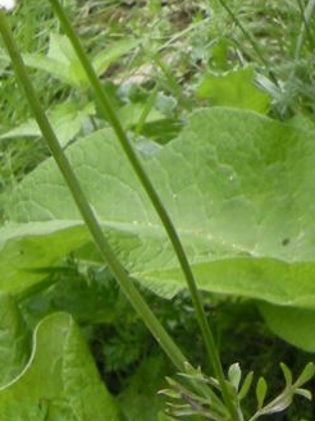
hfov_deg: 6.9
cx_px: 456
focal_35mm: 213
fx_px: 2589
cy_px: -331
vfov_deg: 8.9
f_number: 3.8
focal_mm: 7.5
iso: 64
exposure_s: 1/110
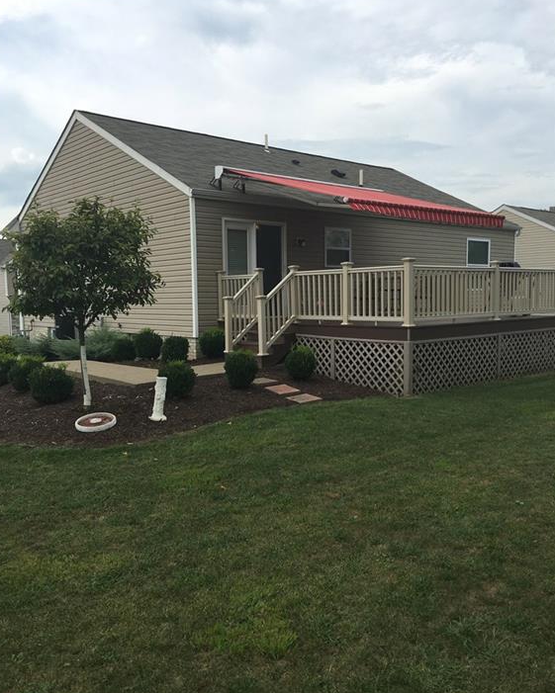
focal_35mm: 31
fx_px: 636
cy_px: 370
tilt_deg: -5.1
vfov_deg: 57.1
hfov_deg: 47.1
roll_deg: +0.3
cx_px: 277
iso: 25
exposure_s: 1/1350
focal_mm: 4.15
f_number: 2.2
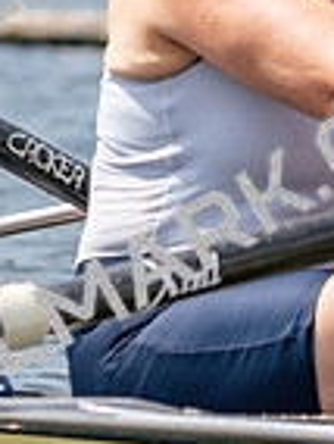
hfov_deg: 1.9
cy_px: -136
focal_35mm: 784
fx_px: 10056
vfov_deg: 2.5
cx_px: -471
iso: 250
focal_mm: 200
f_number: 5.6
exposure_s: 1/1600
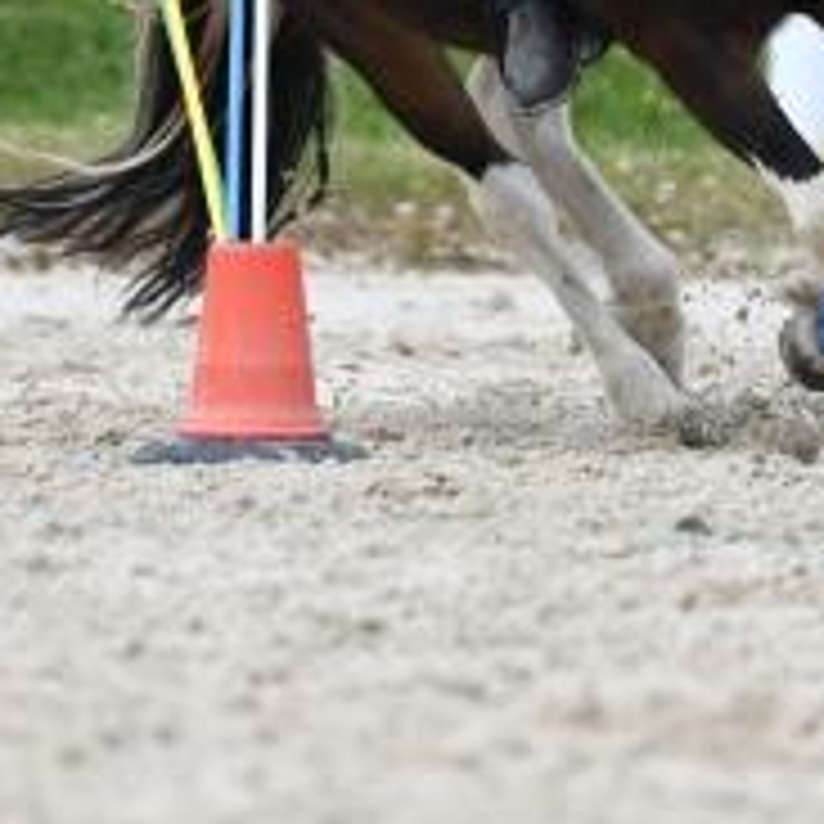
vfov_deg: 1.2
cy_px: -225
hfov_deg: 1.2
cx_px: 459
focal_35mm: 1488
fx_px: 40074
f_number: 5.6
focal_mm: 400
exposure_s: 1/1250
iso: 450
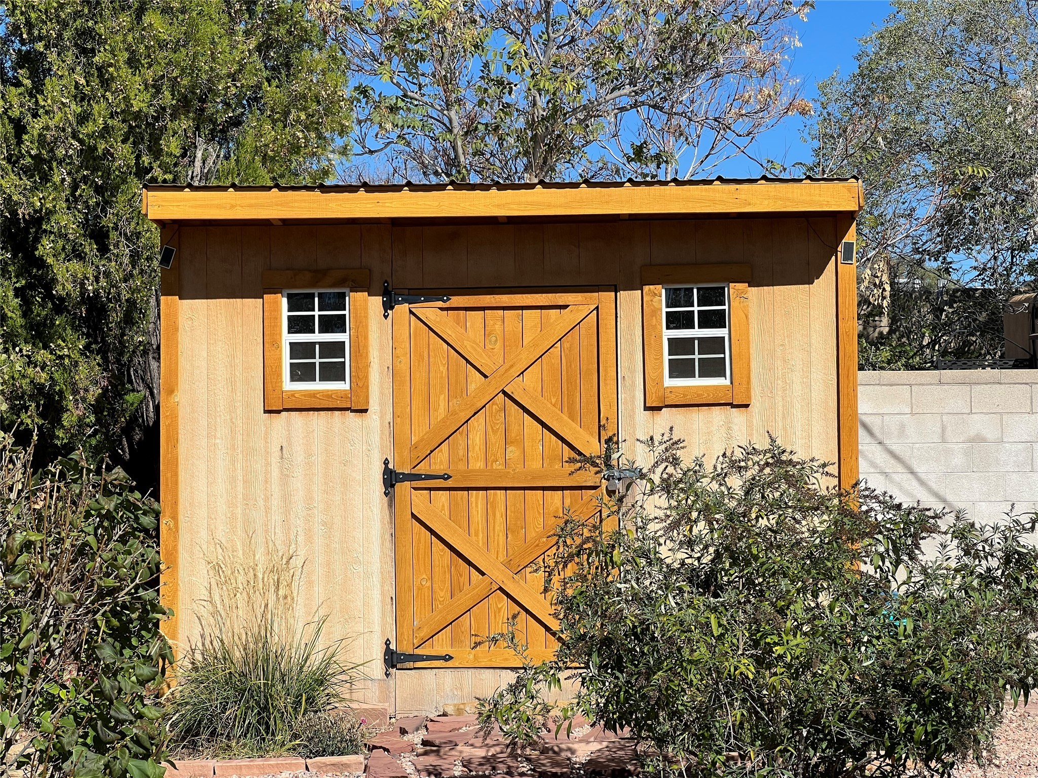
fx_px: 2309
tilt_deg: +0.9
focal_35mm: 77
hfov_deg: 25.3
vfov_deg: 19.1
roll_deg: +0.5
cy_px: 389
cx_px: 519
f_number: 2.8
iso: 32
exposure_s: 1/995
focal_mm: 9
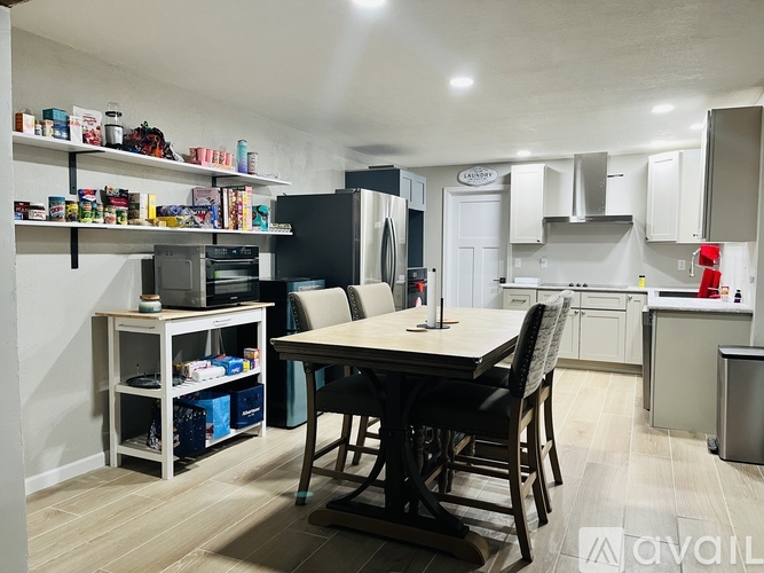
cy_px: 286
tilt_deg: -4.5
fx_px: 574
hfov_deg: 67.3
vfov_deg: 53.0
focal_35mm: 26
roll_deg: +0.2
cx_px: 382
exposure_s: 1/60
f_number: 1.6
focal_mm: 5.1
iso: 200
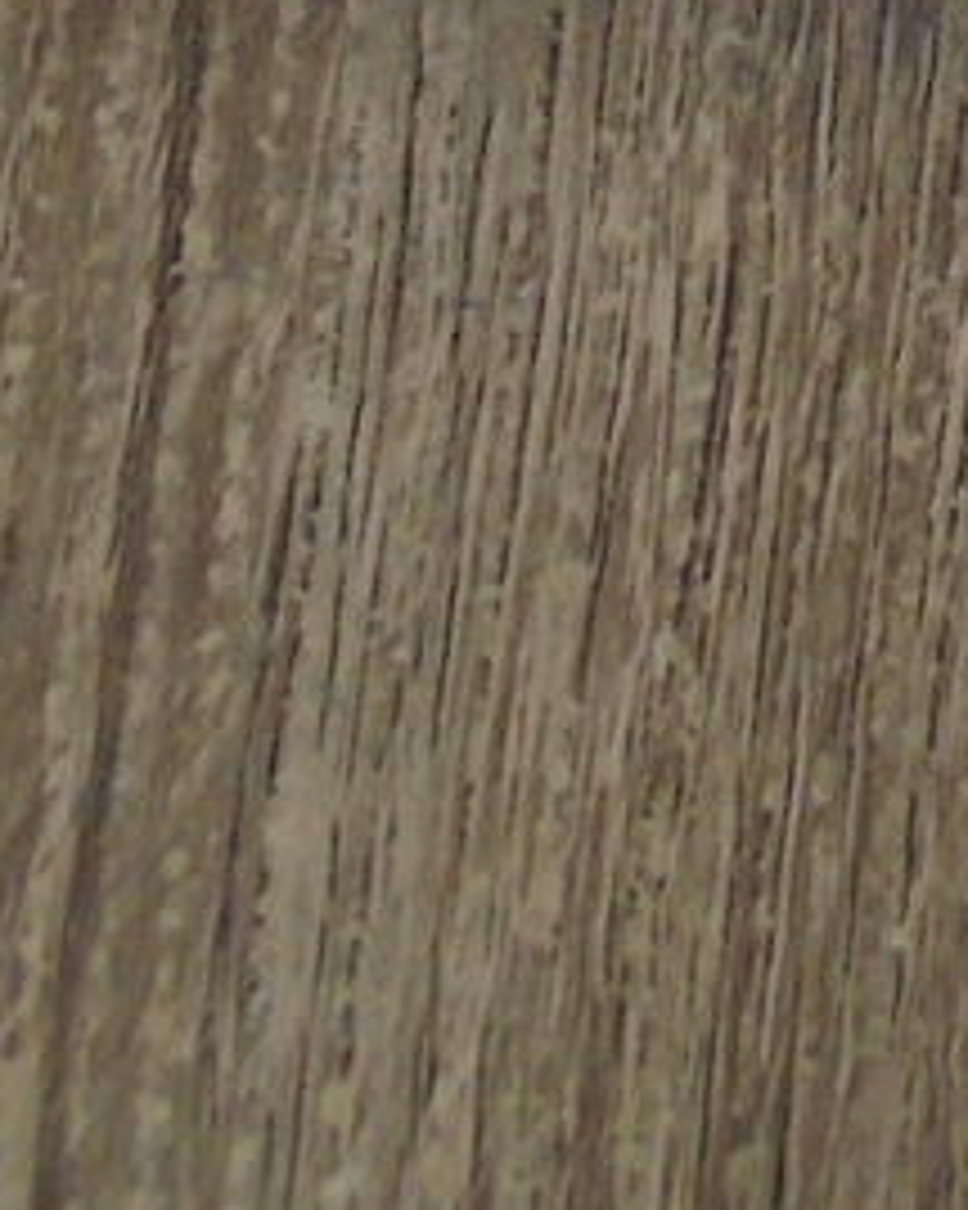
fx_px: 4515
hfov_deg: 11.0
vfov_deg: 12.4
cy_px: -1599
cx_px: 1990
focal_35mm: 126
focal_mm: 4.6
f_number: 3.5
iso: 250
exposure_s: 1/30
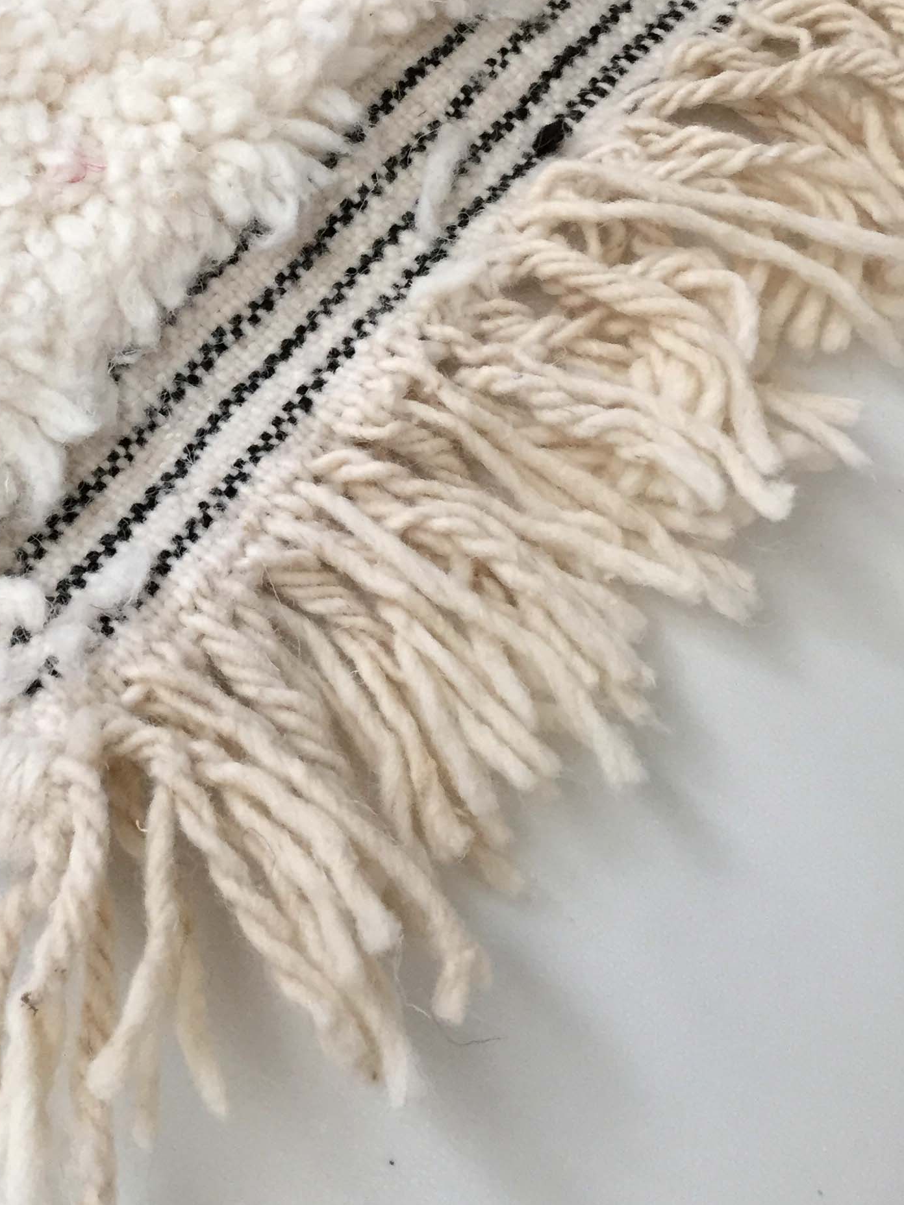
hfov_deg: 27.7
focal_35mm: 51
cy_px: 245
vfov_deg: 36.3
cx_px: 120
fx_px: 1776
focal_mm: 4.15
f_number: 2.2
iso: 125
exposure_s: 1/33
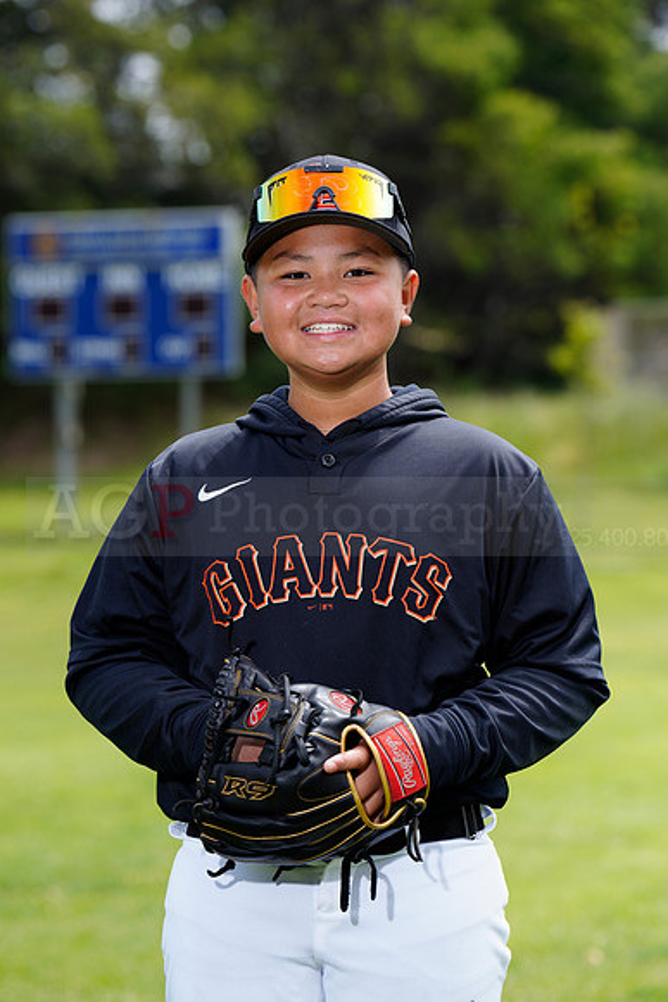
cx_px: 334
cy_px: 501
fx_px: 4645
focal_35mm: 167
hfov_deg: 8.2
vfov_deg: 12.3
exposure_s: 1/250
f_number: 6.3
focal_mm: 167
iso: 100
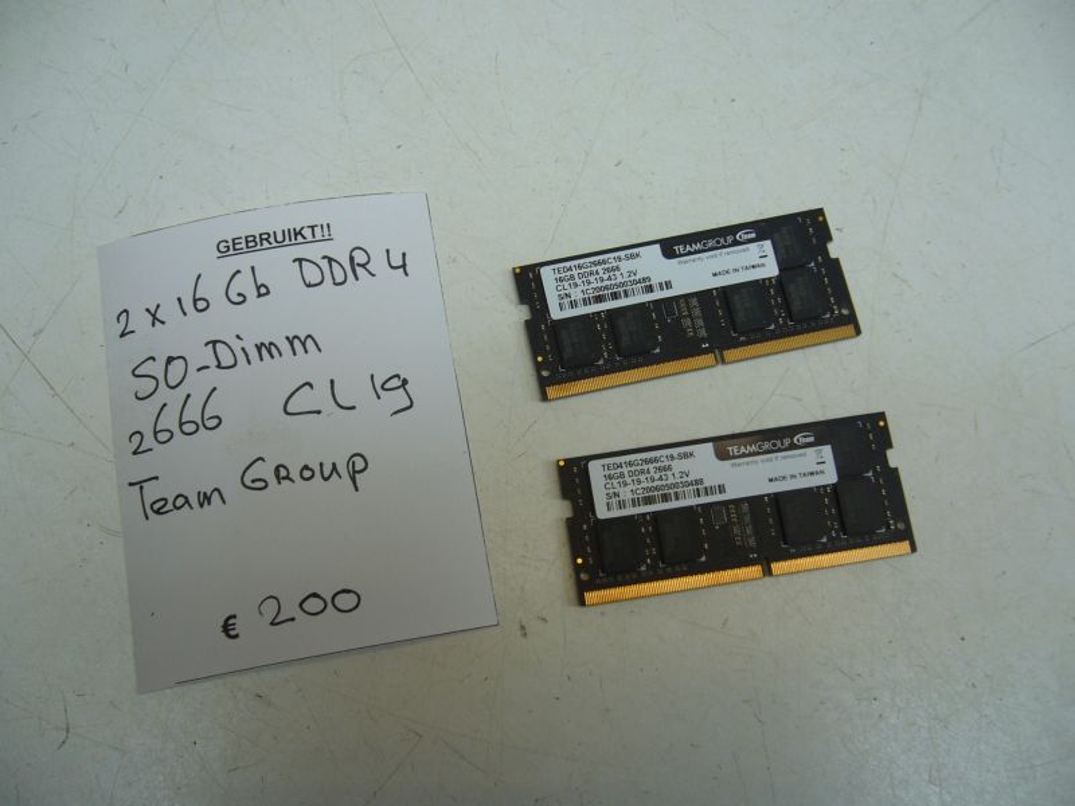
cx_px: 538
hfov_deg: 52.6
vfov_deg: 40.7
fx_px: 1087
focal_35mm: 35
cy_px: 403
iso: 80
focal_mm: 5.8
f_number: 2.8
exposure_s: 1/40
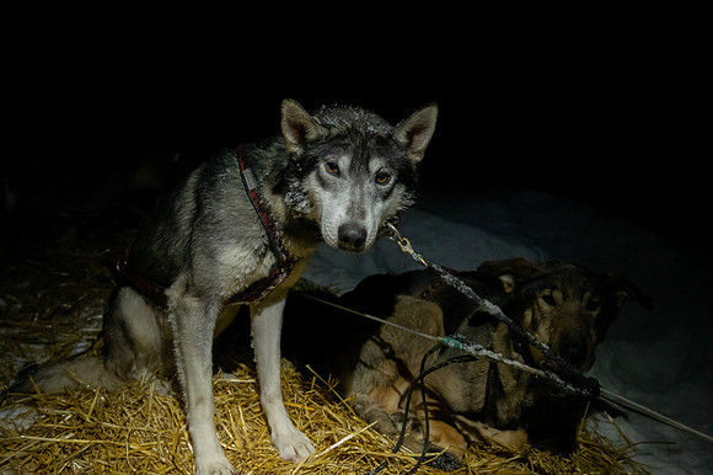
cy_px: 238
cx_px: 356
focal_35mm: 28
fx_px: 554
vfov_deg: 46.4
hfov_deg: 65.5
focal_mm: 28
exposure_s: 1/200
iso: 12800
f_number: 4
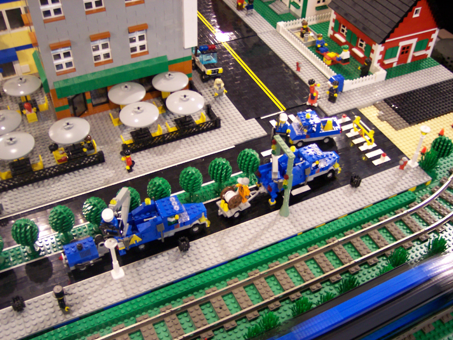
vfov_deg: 37.7
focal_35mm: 38
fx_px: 497
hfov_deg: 49.0
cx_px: 226
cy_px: 170
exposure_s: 1/8
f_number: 2.8
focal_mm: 8
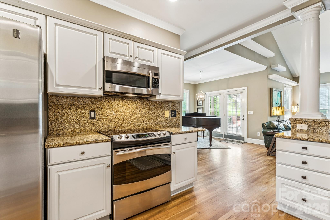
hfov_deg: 94.3
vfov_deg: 71.4
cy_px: 110
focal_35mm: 17
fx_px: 153
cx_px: 165
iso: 100
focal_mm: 16.7
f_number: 9
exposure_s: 1/1.67
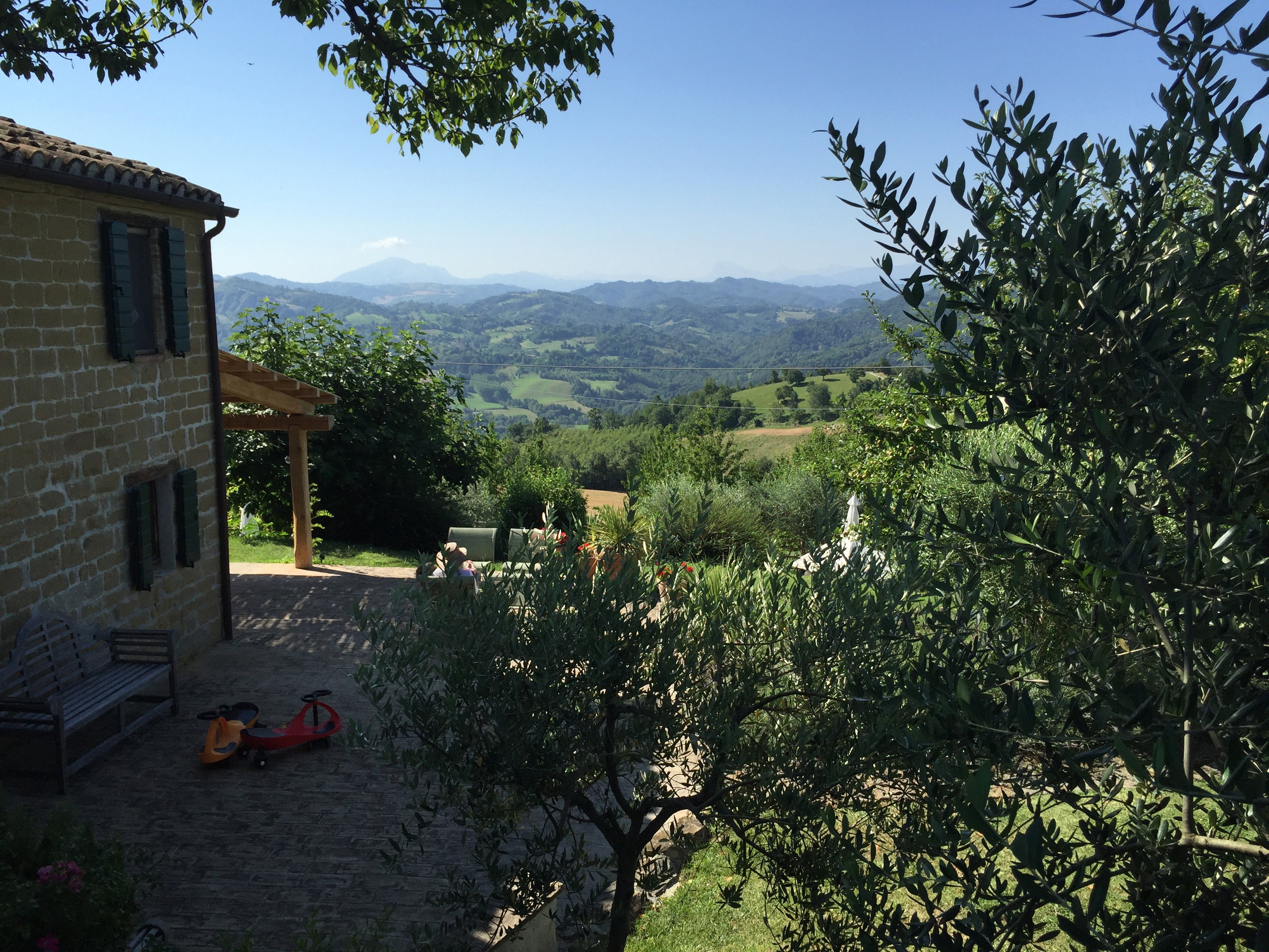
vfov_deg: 48.2
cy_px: 476
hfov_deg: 61.7
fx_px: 1063
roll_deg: -0.4
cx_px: 634
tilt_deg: -9.9
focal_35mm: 29
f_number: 2.2
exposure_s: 1/2083
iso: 32
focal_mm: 4.15
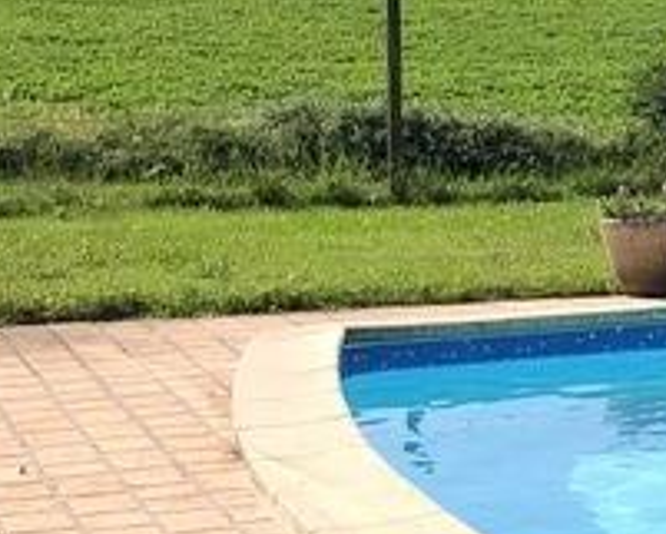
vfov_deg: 11.3
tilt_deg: -9.3
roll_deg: +0.3
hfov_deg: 11.7
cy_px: 421
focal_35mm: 136
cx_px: 1567
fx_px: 2682
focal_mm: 4
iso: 20
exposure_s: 1/3472
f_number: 1.8
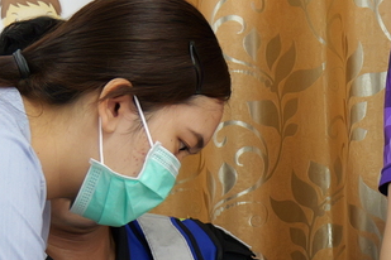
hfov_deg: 12.3
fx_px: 1792
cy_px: 307
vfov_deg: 8.2
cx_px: 383
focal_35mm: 165
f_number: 4.4
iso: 1250
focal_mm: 34
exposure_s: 1/50
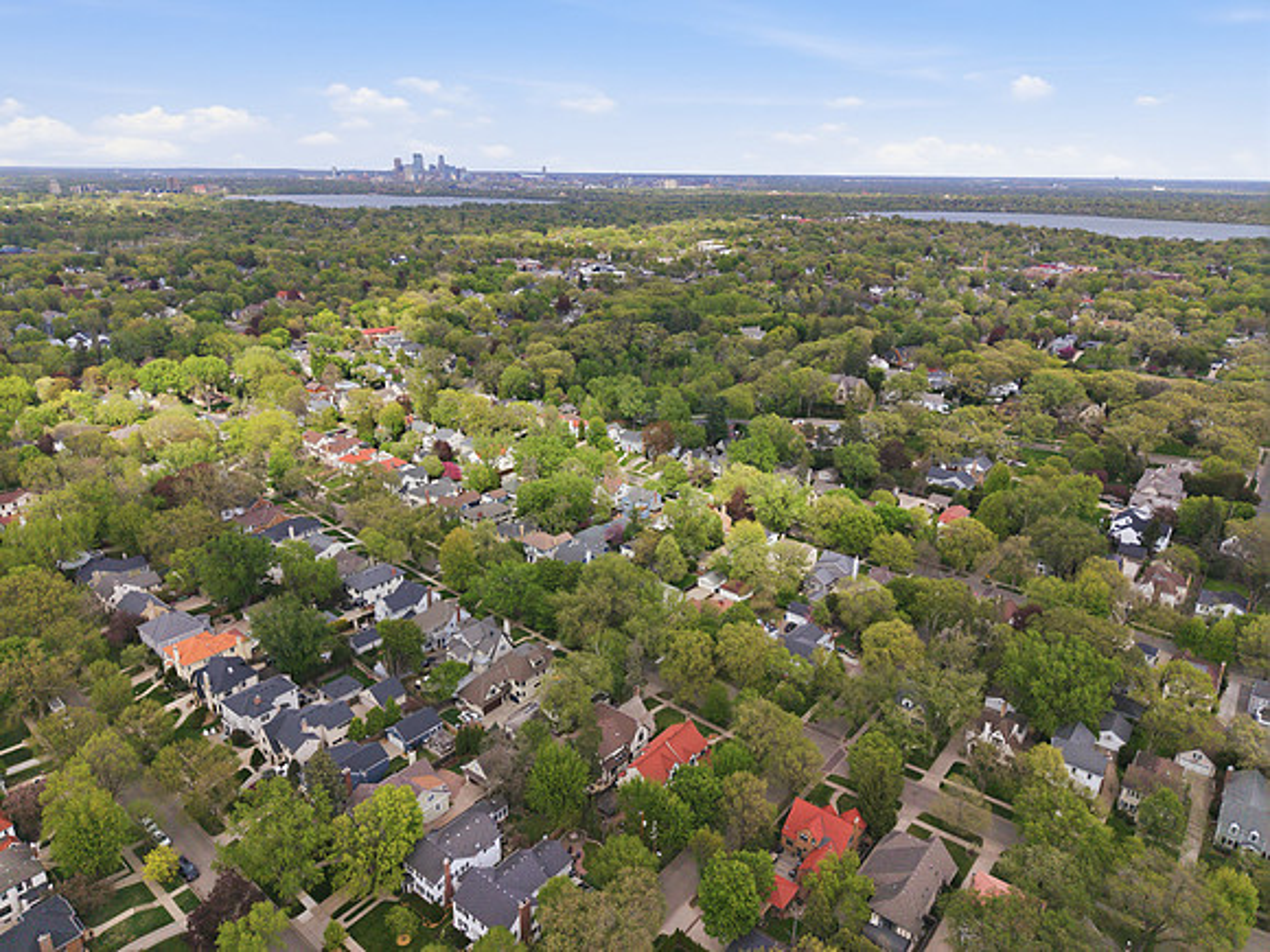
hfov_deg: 71.6
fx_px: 881
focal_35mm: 24
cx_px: 635
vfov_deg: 56.8
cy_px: 476
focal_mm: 8.7
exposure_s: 1/4000
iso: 200
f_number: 1.8
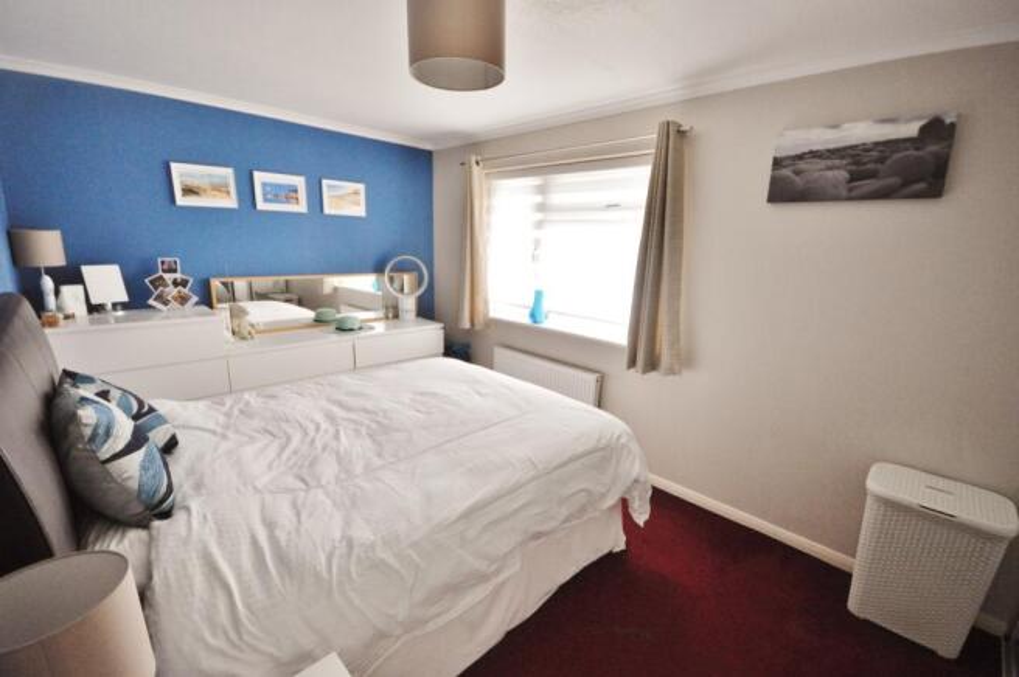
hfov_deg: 100.4
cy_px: 338
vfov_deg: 77.2
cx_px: 510
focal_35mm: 15
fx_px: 424
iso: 800
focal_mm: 10
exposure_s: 1/60
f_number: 4
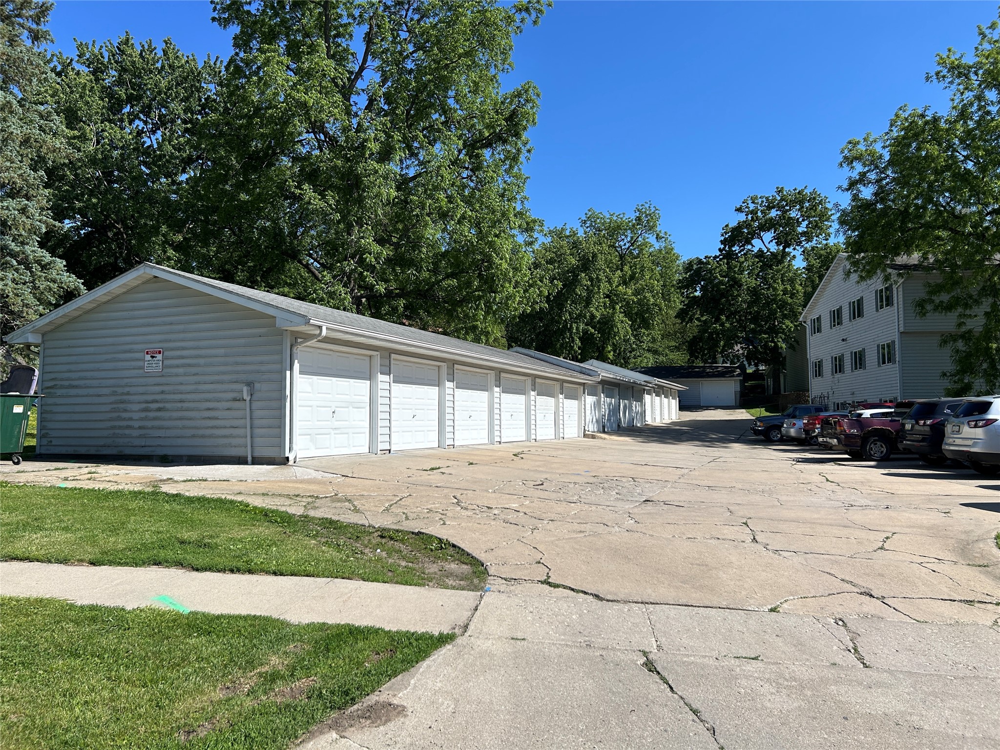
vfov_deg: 53.1
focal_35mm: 26
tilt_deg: +4.3
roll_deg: +0.3
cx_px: 500
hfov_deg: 67.3
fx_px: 751
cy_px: 375
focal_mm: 5.7
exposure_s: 1/4630
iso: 50
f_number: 1.5
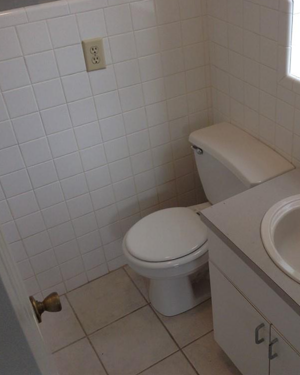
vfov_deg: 42.0
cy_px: 184
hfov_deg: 33.4
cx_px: 228
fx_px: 488
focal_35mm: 44
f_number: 2.4
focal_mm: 3.3
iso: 40
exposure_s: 1/50
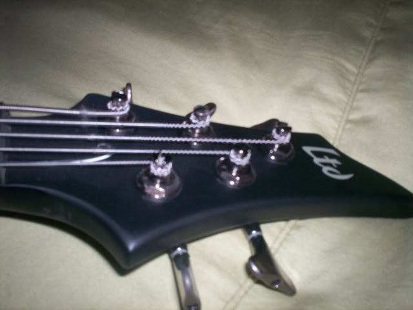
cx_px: 206
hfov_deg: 51.4
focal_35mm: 36
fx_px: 430
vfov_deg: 39.7
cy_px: 155
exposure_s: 1/60
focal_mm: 6
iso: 140
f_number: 4.5
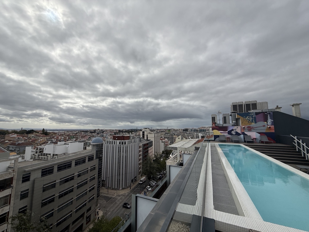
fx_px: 125
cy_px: 116
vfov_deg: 85.7
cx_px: 154
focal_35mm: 14
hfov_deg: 102.1
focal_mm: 2.22
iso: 50
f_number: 2.2
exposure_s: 1/5155
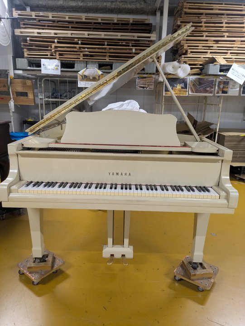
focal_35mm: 25
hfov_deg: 54.9
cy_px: 163
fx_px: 236
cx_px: 122
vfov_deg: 69.4
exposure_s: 1/50
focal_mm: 5.43
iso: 305
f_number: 1.89
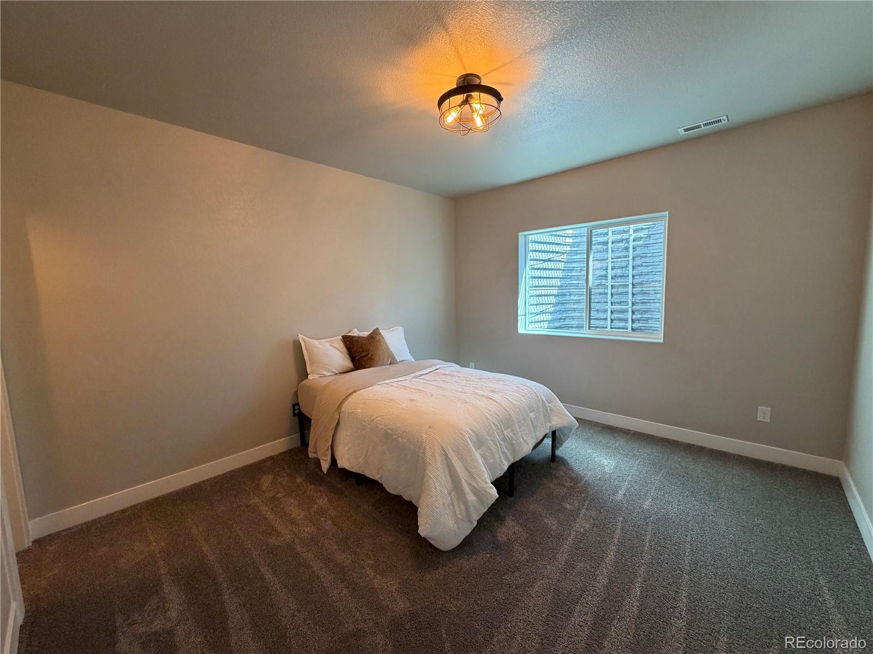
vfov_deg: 85.7
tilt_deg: -5.4
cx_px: 436
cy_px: 327
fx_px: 353
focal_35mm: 14
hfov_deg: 102.1
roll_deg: +1.7
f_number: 2.2
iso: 250
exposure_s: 1/120
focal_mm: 2.22
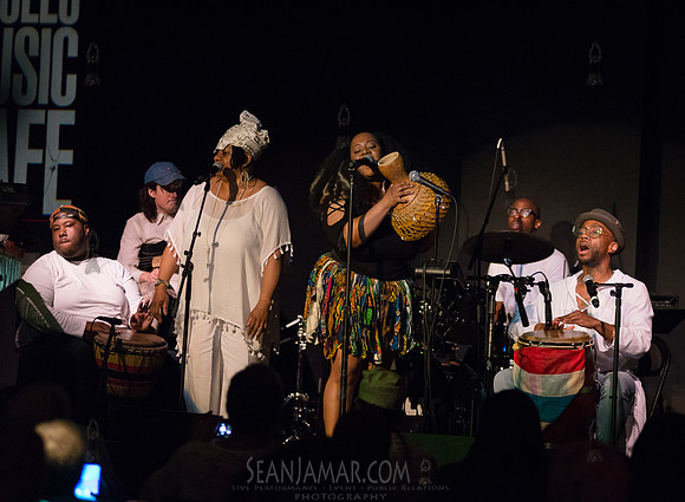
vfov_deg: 11.2
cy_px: 246
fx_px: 2558
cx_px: 384
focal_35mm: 130
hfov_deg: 15.2
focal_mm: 120
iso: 4000
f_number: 2.8
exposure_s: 1/200
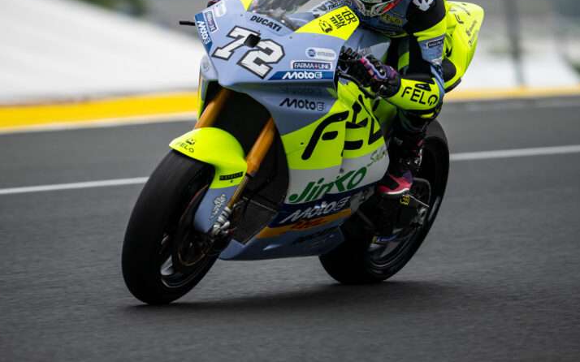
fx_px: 9246
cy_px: 122
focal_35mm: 585
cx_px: 338
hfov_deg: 3.6
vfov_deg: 2.2
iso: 500
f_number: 4.5
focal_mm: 400
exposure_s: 1/1000
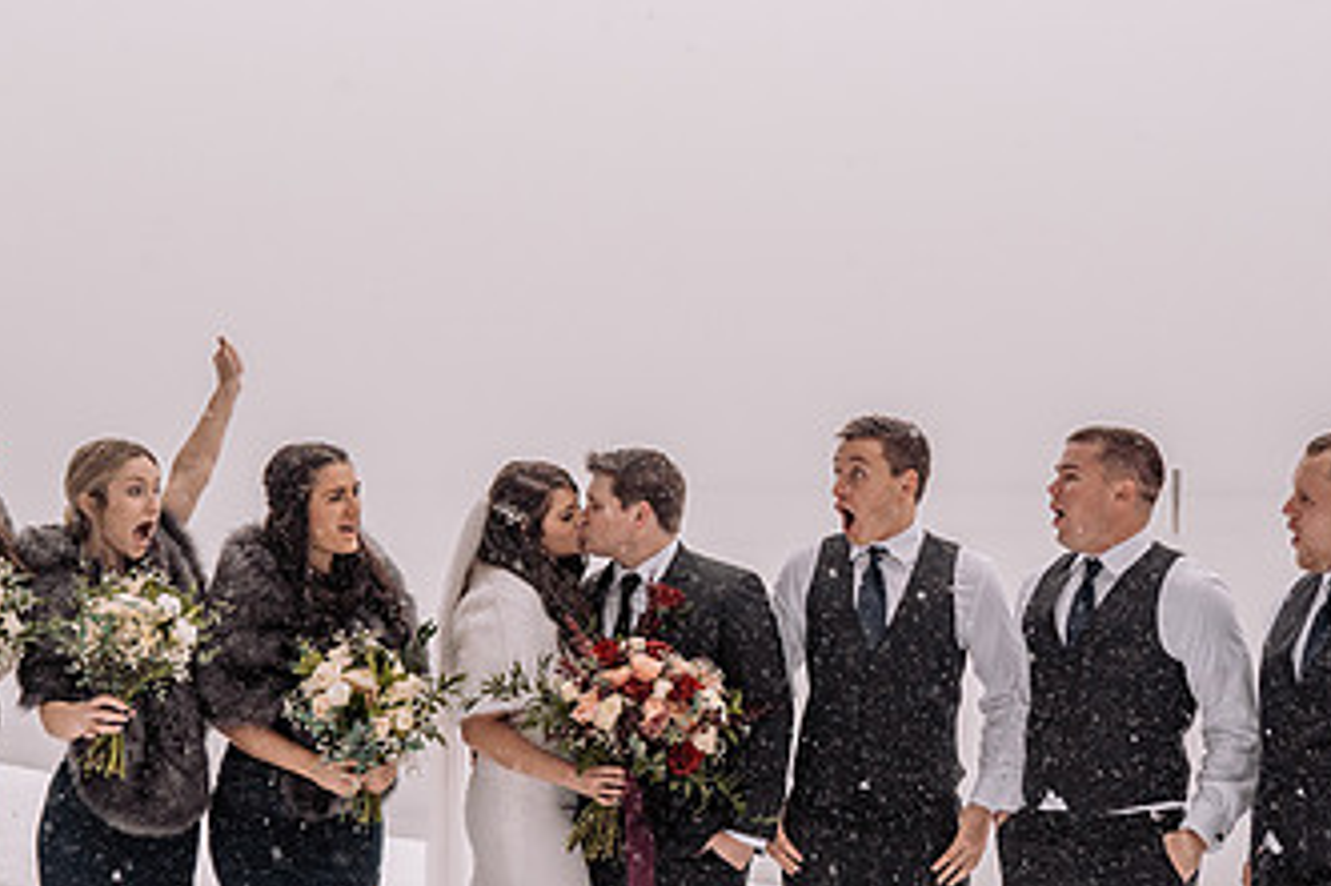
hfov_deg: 31.4
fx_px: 2365
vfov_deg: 21.2
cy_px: 525
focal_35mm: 64
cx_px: 700
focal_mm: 35
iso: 1250
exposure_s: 1/250
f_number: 5
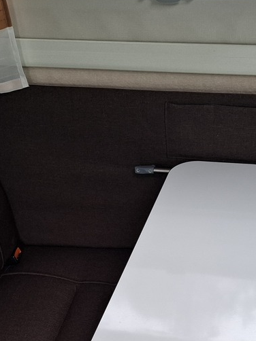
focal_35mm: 66
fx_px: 651
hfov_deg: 22.2
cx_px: 140
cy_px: 361
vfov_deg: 27.3
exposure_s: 1/100
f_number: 1.8
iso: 50
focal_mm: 5.54
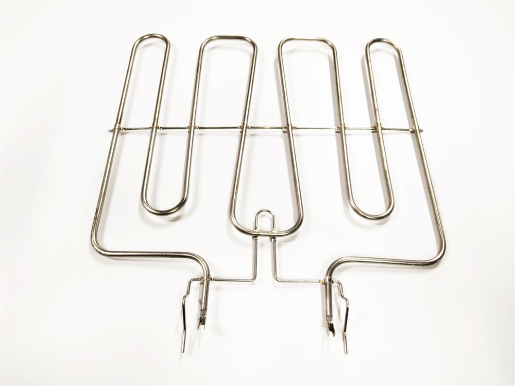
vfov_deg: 53.1
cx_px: 258
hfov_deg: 67.3
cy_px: 193
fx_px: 387
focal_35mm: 26
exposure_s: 1/50
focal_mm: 4.74
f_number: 1.79
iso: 243
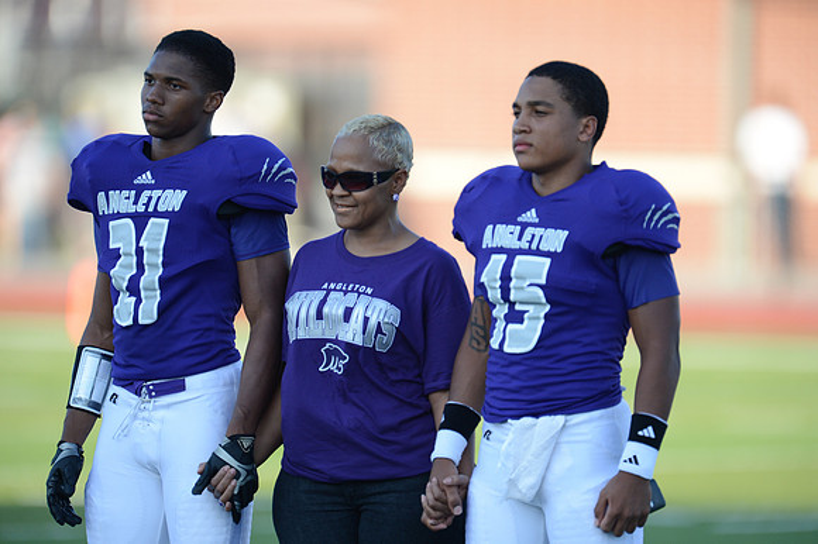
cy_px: 272
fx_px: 12490
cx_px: 409
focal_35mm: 550
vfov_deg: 2.5
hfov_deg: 3.8
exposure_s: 1/1600
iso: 800
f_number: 4
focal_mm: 550
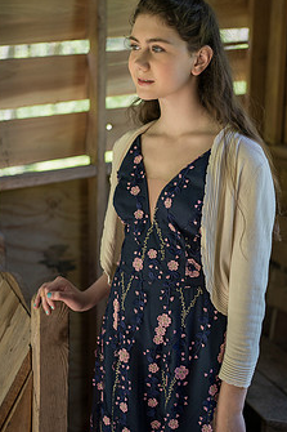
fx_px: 563
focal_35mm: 47
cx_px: 185
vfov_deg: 41.9
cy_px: 201
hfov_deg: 28.5
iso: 100
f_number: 1.8
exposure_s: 1/320
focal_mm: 35
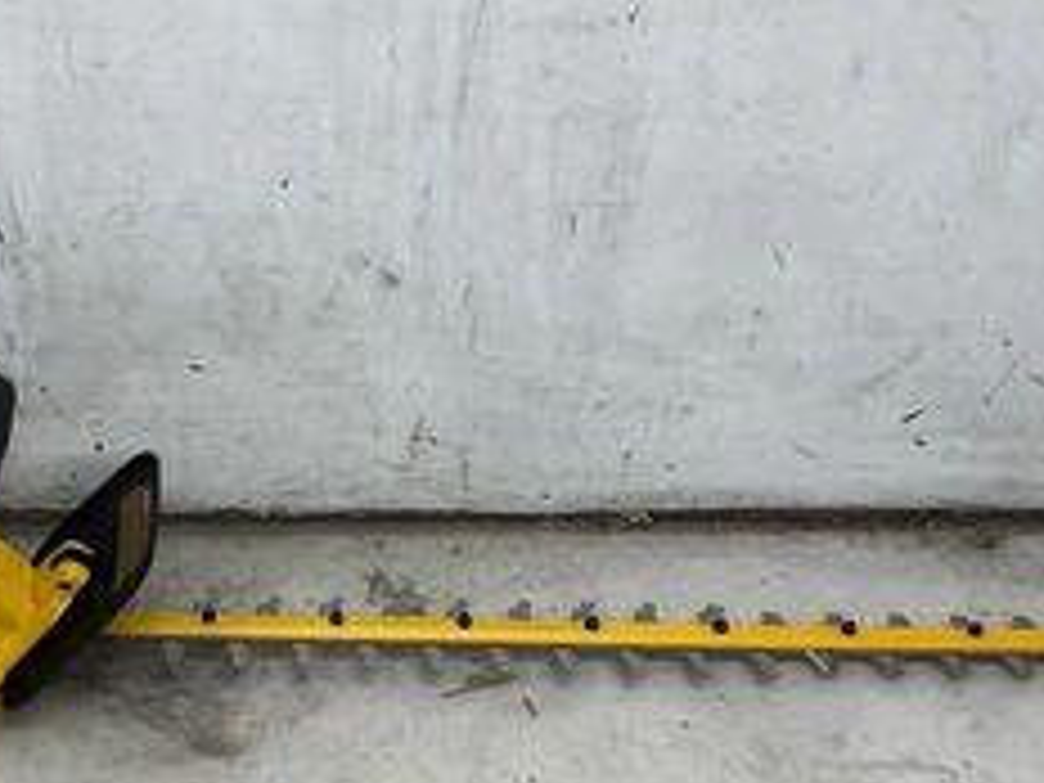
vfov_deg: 28.9
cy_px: 522
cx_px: 256
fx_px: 1508
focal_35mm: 50
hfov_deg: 37.2
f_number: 1.8
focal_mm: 3
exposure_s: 1/120
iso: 32
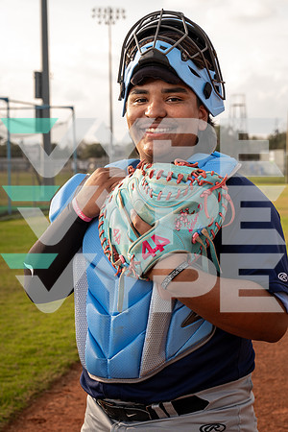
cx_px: 144
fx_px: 840
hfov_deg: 19.5
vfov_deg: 28.8
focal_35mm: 70
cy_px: 216
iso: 250
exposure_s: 1/250
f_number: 7.1
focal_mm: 70
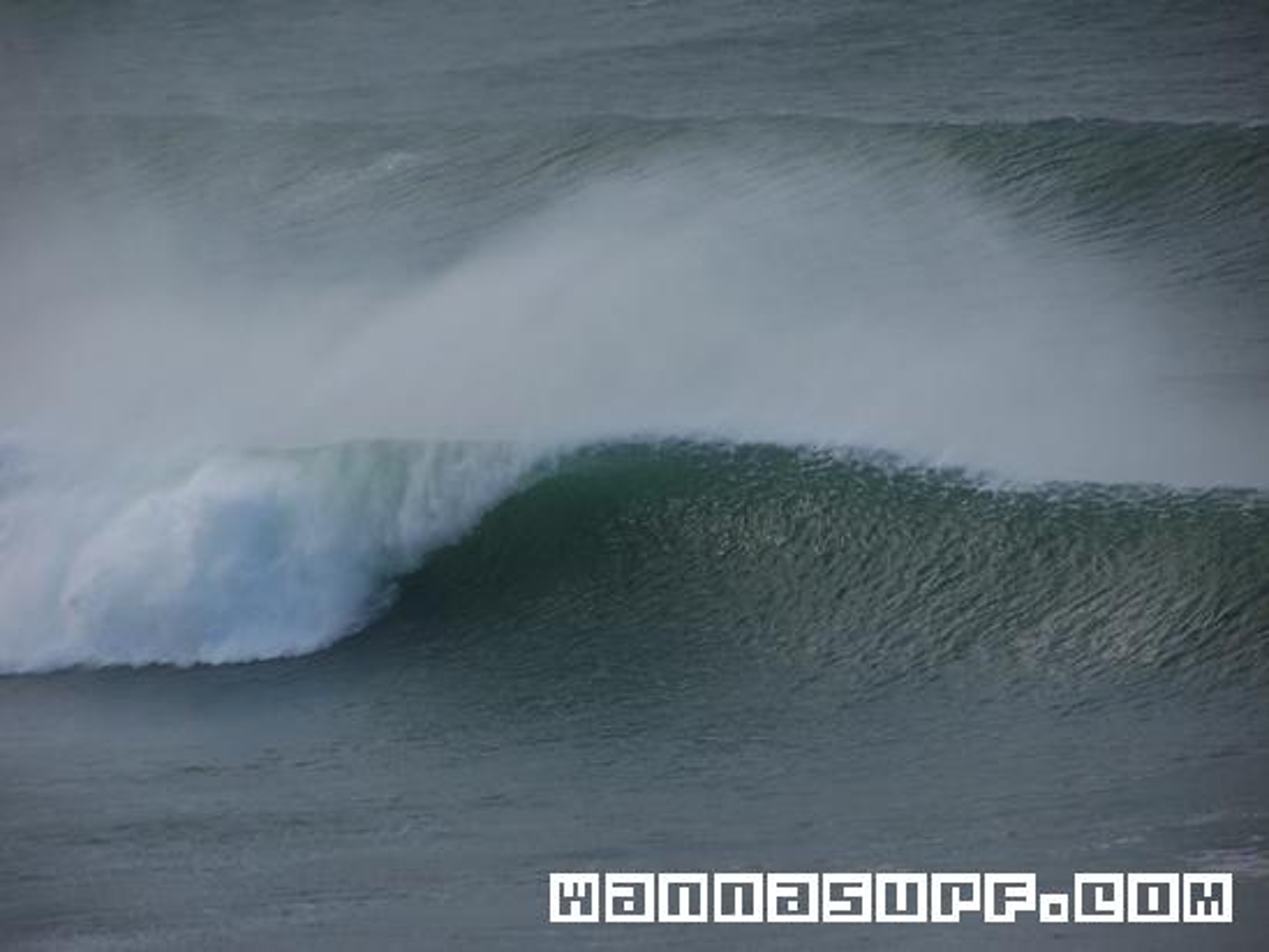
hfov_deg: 5.6
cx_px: 634
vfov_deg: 4.2
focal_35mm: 357
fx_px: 13090
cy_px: 476
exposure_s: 1/350
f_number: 3.6
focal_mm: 59.2
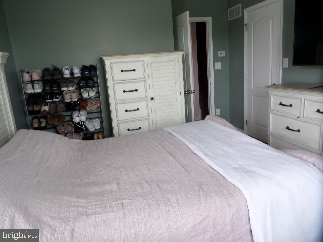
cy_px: 121
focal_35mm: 24
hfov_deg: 71.6
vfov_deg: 56.8
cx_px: 162
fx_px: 224
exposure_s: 1/30
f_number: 3.2
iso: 120
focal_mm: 4
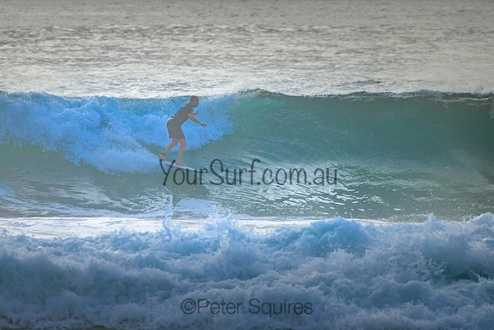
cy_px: 150
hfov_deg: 3.7
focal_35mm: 550
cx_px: 189
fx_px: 7546
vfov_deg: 2.5
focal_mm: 400
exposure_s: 1/2000
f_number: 5.6
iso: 900
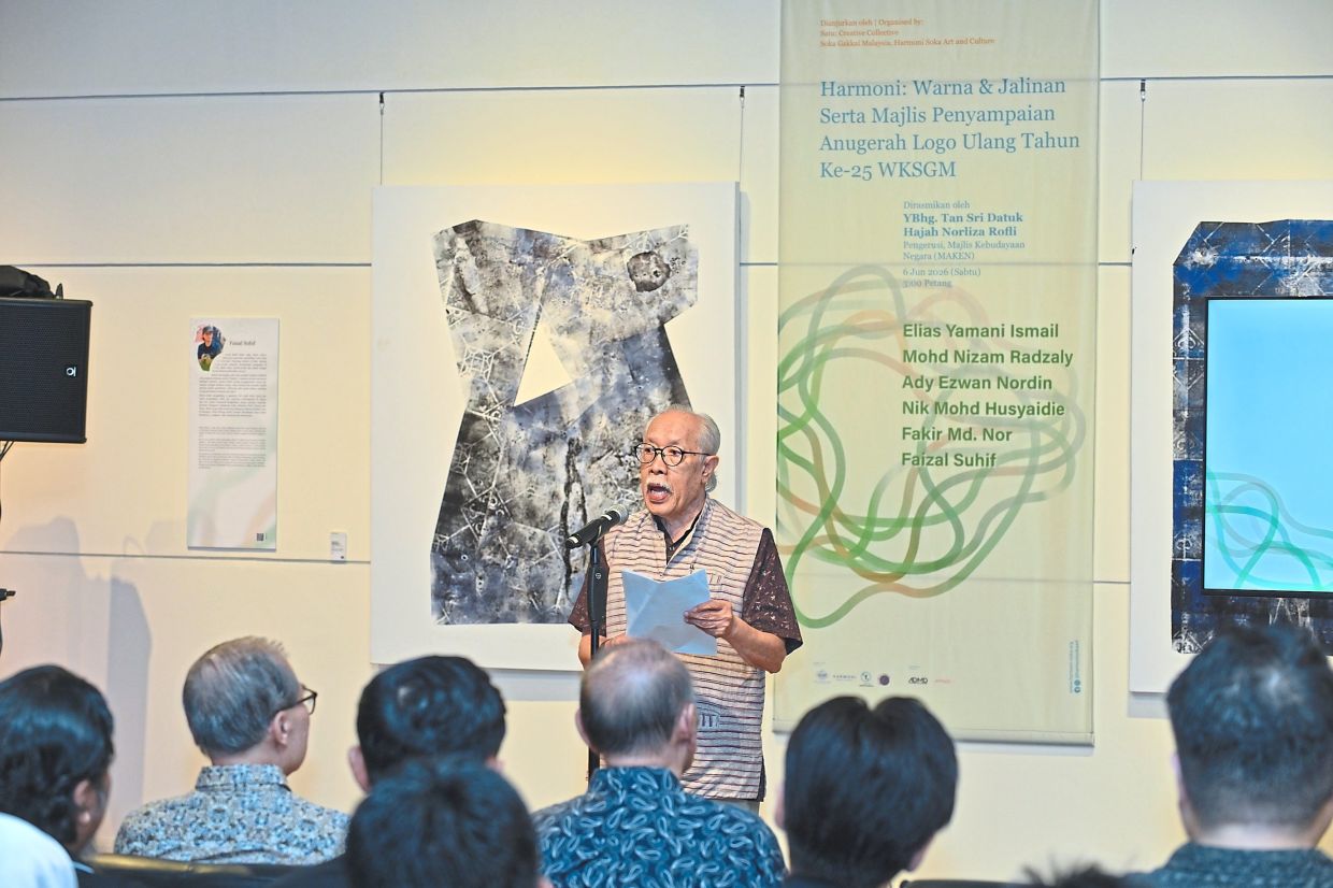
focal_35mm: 98
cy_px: 444
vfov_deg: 14.0
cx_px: 666
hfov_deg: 20.8
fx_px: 3628
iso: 800
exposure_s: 1/60
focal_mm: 98
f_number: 5.6
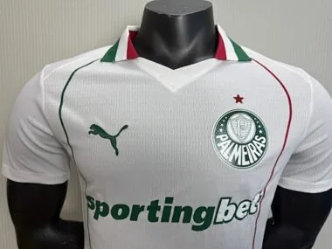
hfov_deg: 71.6
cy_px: 124
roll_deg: -1.6
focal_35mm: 24
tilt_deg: -7.9
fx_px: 230
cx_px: 166
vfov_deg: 56.8
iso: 64
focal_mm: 6.76
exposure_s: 1/100
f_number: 1.78
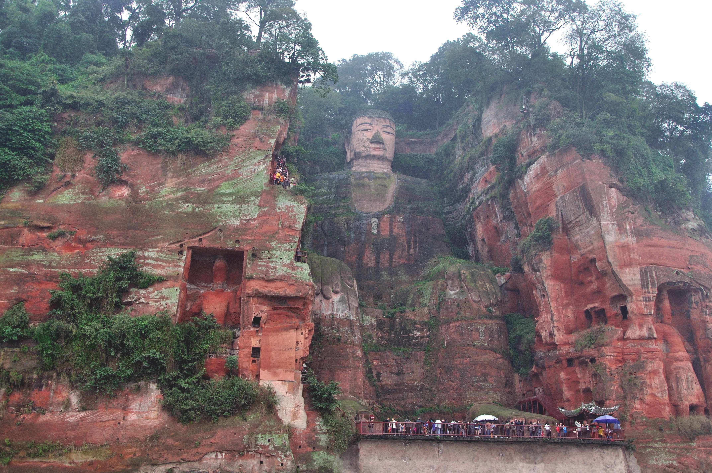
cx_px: 356
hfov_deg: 53.2
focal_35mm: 36
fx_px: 711
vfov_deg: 36.8
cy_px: 236
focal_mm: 24
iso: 200
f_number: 8
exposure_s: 1/80
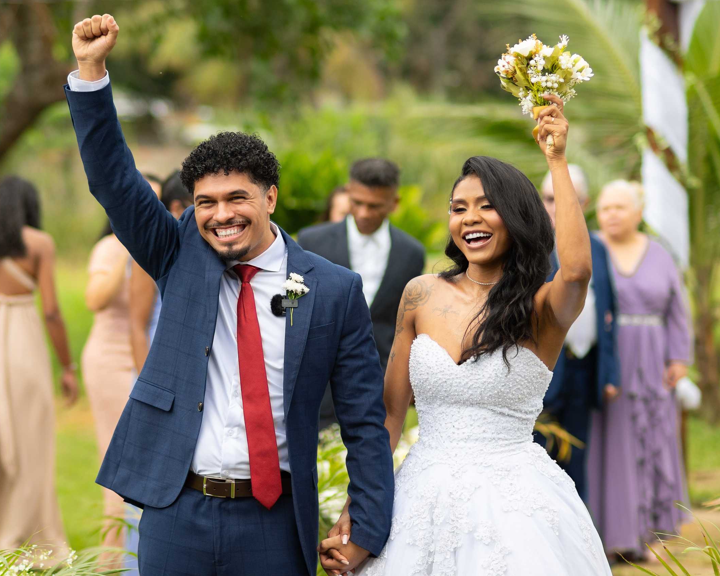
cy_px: 288
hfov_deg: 13.4
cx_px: 288
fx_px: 3069
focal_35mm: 144
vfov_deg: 10.7
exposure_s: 1/1250
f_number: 2.2
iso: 320
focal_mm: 85
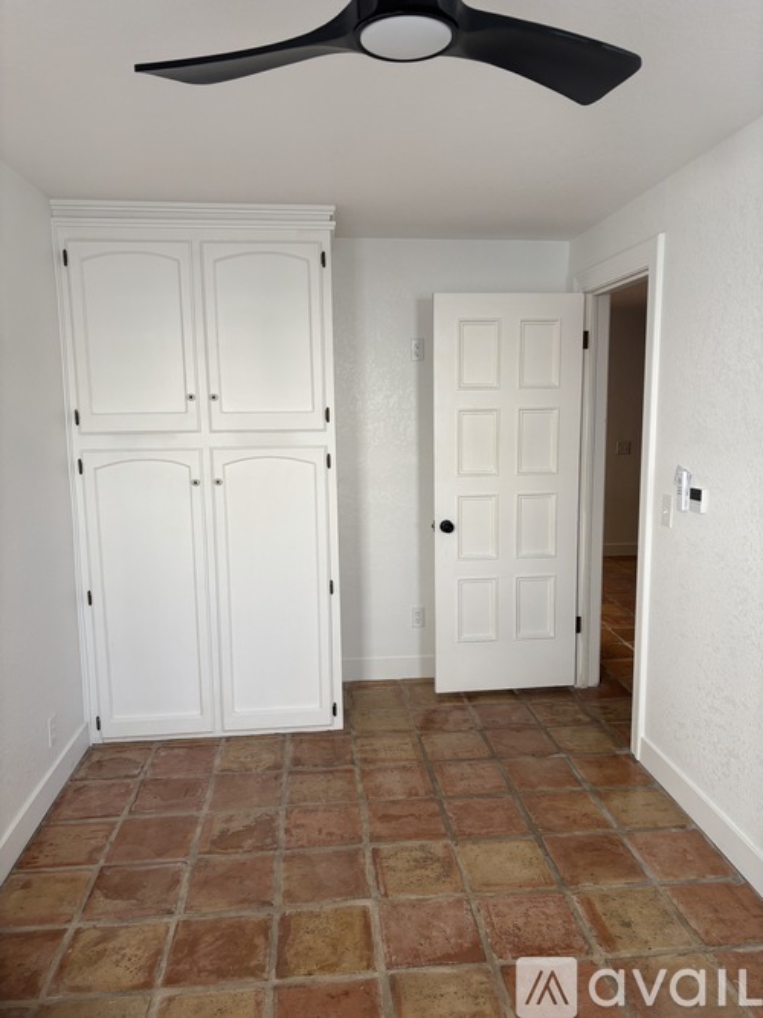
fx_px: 764
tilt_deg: -7.9
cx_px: 382
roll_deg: -0.4
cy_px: 509
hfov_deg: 53.0
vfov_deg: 67.3
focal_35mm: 26
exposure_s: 1/121
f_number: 1.6
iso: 100
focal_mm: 5.96
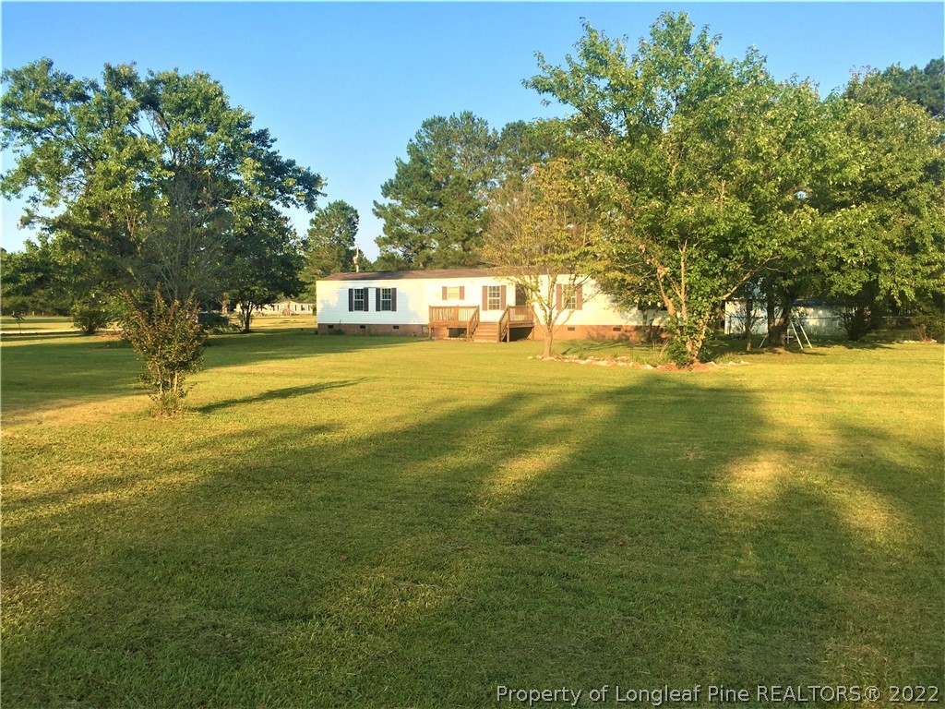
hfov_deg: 61.7
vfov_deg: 48.2
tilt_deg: -5.4
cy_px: 354
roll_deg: -0.2
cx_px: 472
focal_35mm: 29
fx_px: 792
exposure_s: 1/1068
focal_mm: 4.15
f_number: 2.2
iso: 32
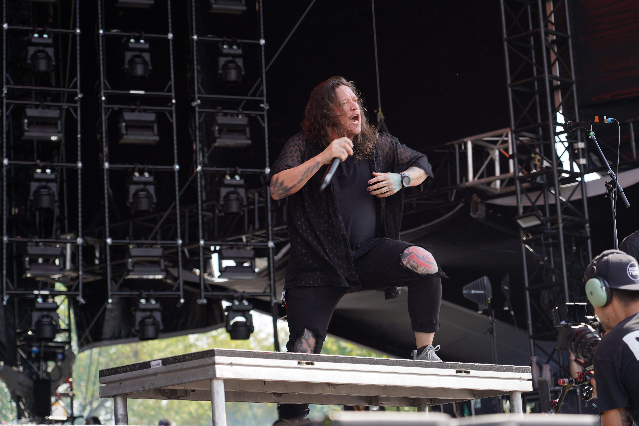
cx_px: 320
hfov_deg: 19.5
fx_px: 1864
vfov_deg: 13.0
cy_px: 213
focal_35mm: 105
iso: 100
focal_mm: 105
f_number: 5
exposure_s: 1/200
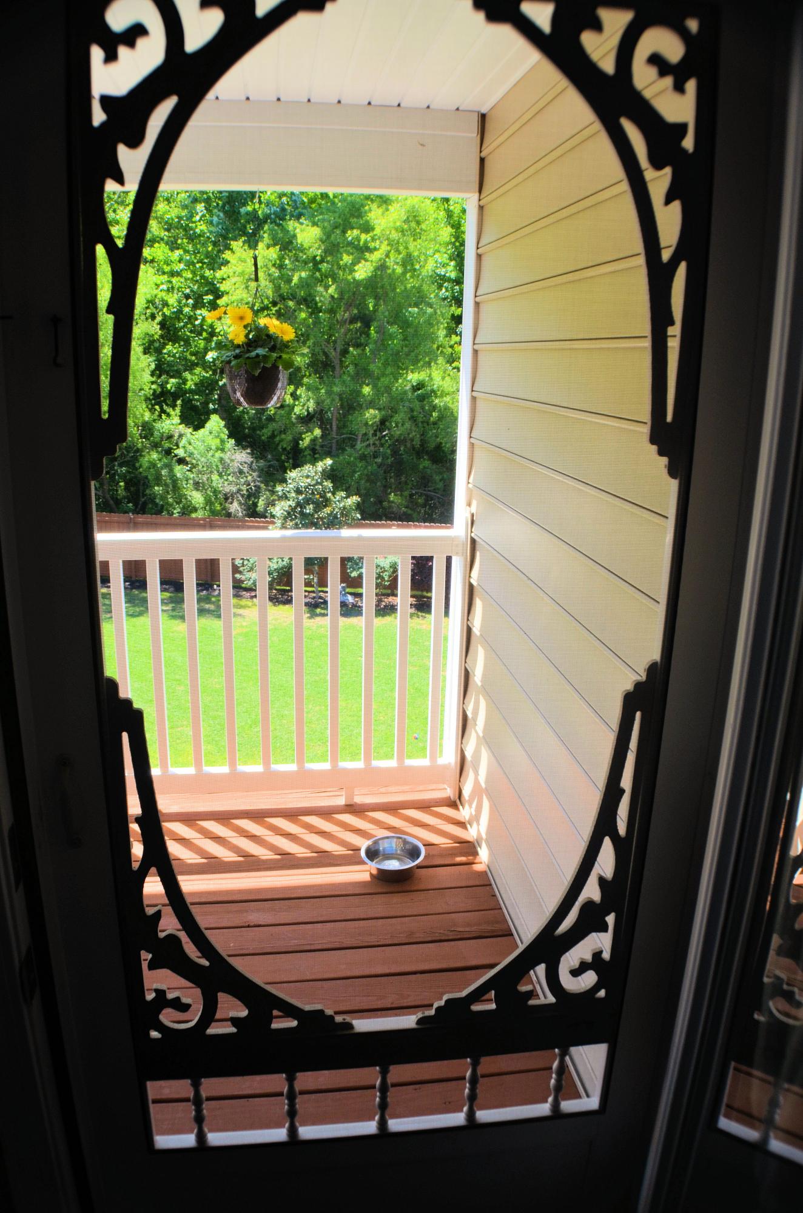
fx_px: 1109
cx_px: 402
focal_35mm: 33
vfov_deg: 57.3
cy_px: 606
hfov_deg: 39.8
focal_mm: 22
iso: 200
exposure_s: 1/160
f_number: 6.3
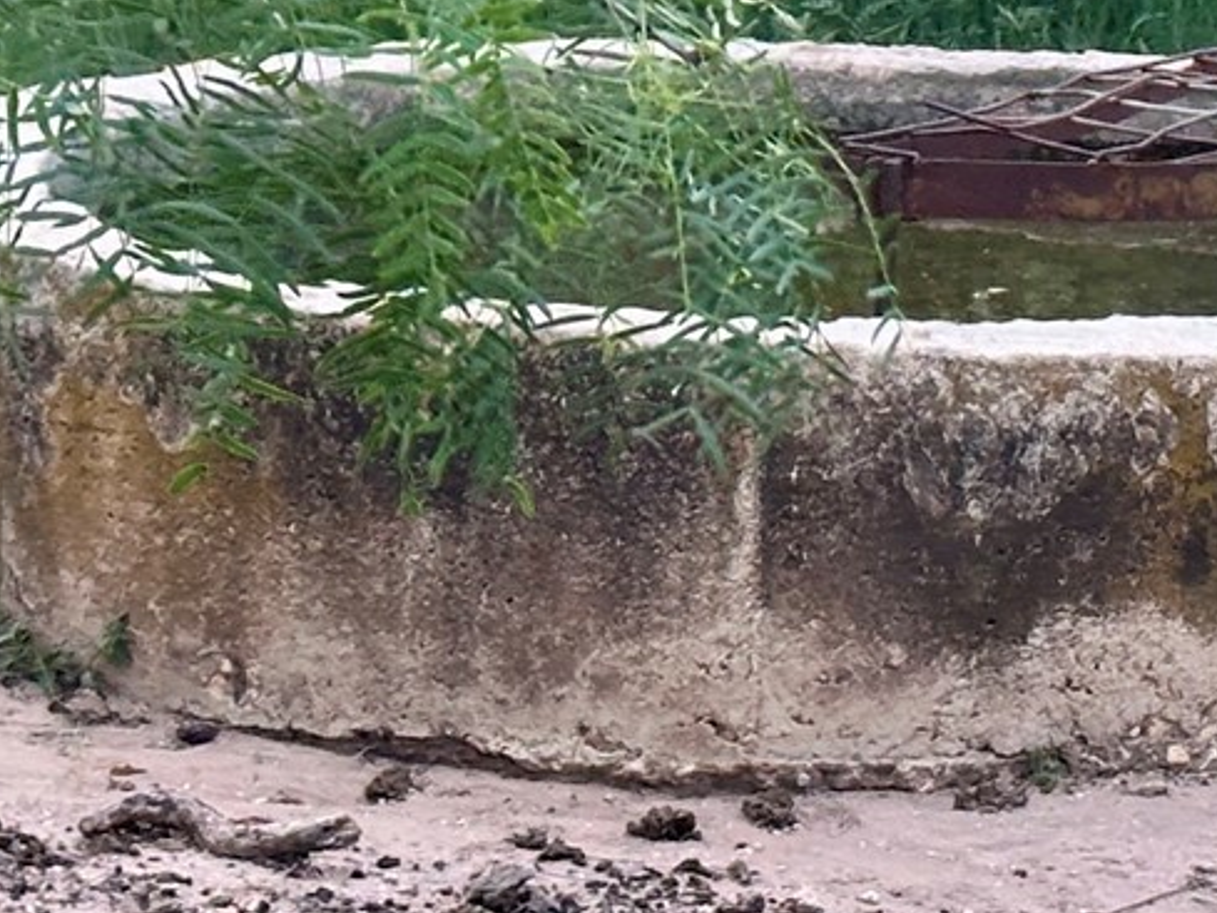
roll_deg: -3.2
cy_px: -174
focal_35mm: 201
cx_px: 854
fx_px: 7068
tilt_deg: -7.8
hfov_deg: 9.8
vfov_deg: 7.3
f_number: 1.78
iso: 64
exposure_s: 1/251
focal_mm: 6.86
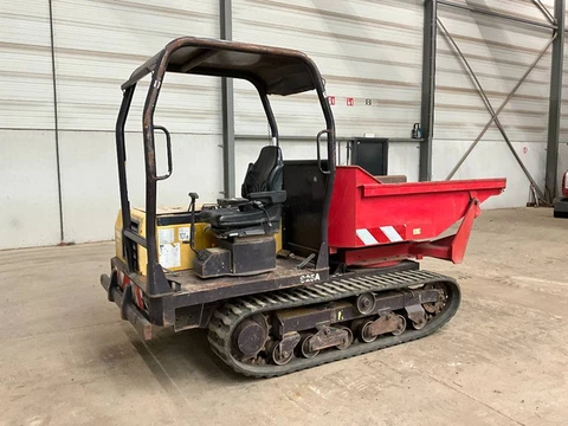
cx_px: 284
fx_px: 476
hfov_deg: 61.7
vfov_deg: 48.2
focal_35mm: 29
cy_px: 213
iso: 125
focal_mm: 3
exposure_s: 1/60
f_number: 1.8
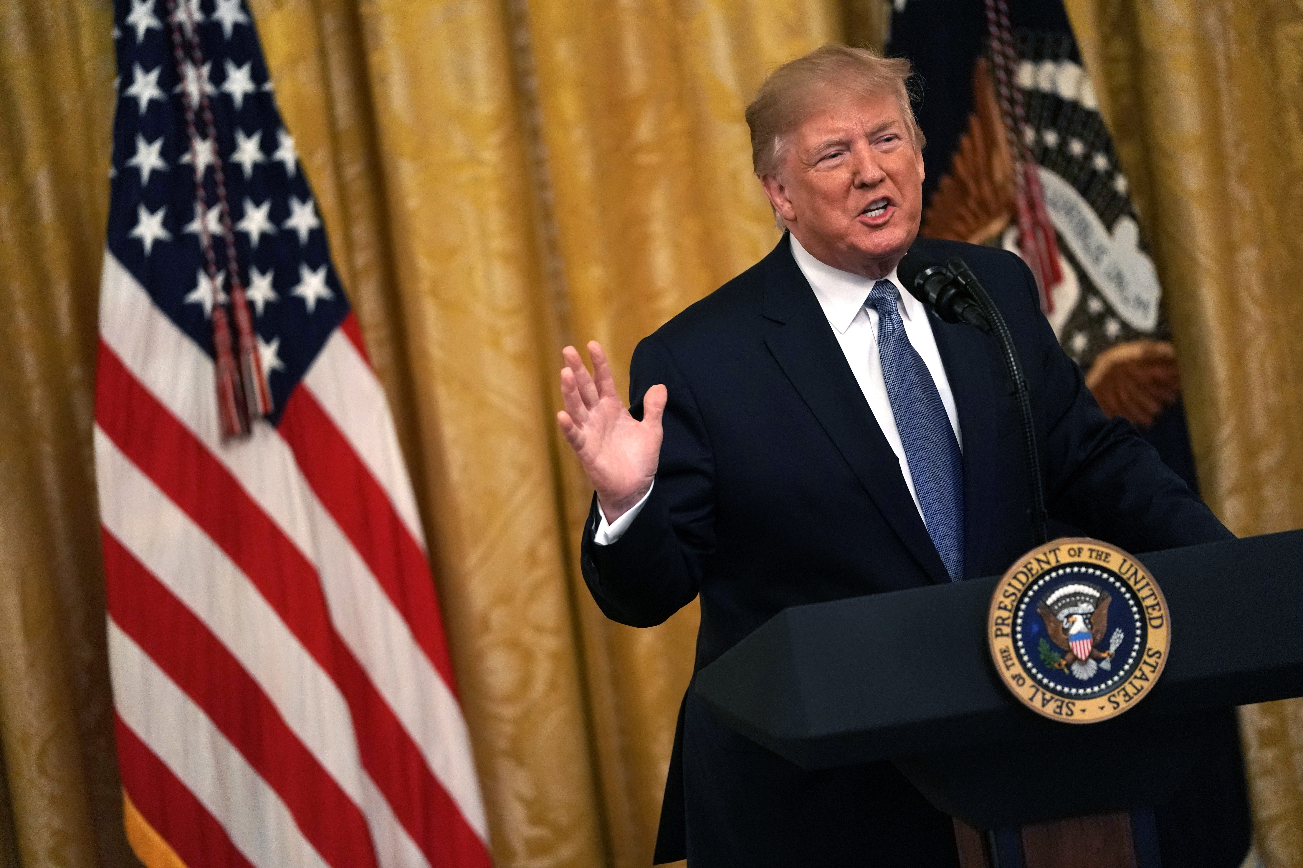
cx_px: 652
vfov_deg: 7.6
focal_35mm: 181
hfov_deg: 11.4
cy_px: 434
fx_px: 6551
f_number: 2.8
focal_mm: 181
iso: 5000
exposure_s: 1/250
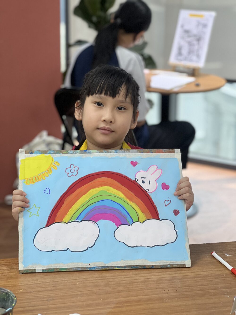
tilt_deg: -16.6
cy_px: 158
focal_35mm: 77
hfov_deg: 19.1
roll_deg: -1.5
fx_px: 700
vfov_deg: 25.3
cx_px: 118
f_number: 2.8
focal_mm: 9
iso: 250
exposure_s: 1/102
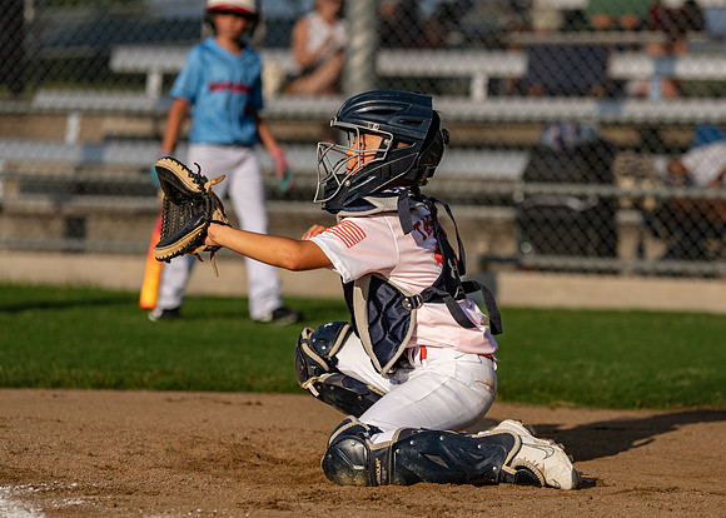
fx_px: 3276
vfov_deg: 9.0
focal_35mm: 159
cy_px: 263
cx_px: 396
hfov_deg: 12.6
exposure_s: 1/8000
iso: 200
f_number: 2.8
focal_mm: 125
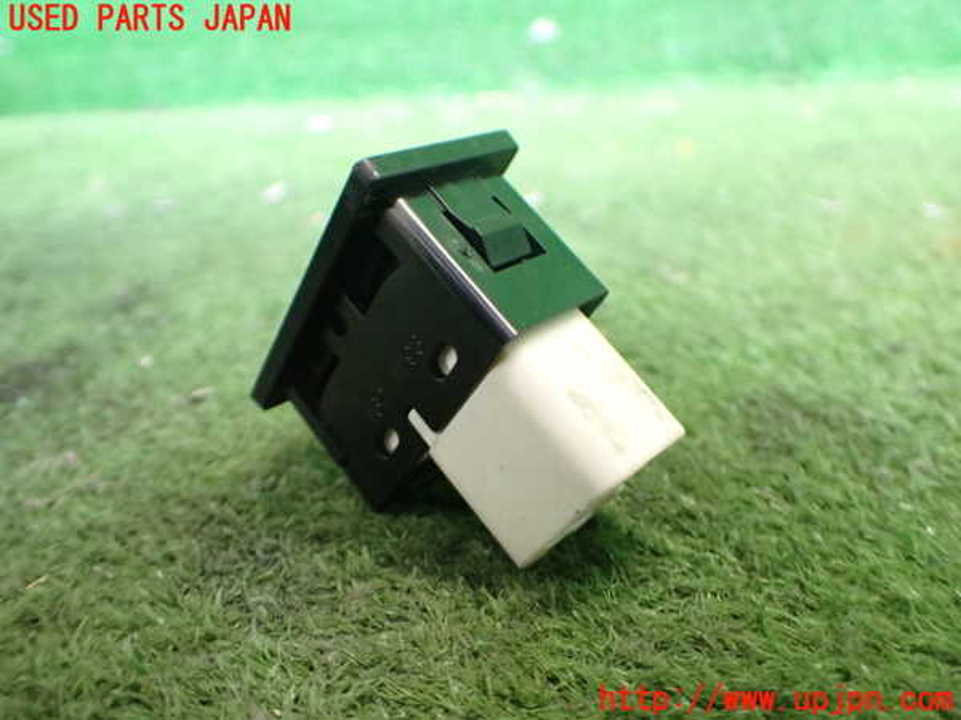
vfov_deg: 46.8
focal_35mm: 30
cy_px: 360
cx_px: 480
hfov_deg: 60.0
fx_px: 833
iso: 800
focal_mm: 5.4
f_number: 2.3
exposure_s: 1/60
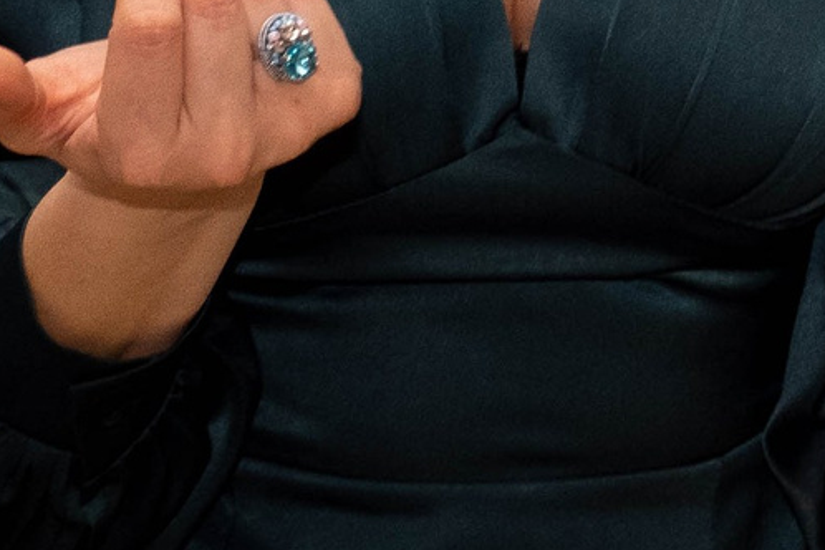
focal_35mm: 375
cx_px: 1228
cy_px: -405
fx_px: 8593
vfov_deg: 3.6
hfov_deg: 5.4
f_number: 5
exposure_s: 1/200
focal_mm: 48.4
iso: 1000
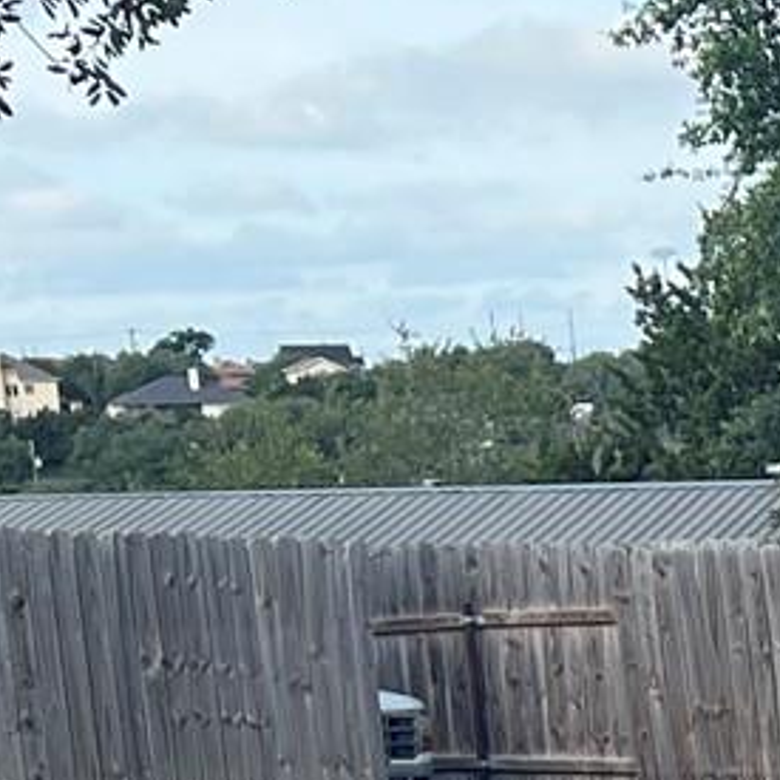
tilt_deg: -13.6
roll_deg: +2.1
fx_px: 4359
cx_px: 1753
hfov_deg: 9.3
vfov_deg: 9.7
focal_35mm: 171
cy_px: 1435
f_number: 1.5
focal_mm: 5.7
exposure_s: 1/1901
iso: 50
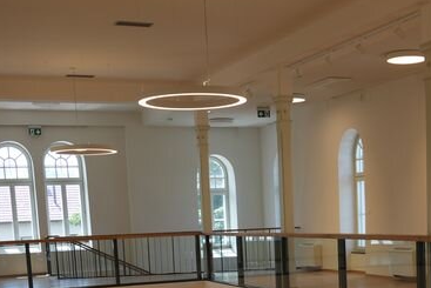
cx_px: 314
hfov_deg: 29.7
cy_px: 352
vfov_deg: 19.1
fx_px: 802
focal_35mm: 67
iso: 100
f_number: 5
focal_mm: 24
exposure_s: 1/60
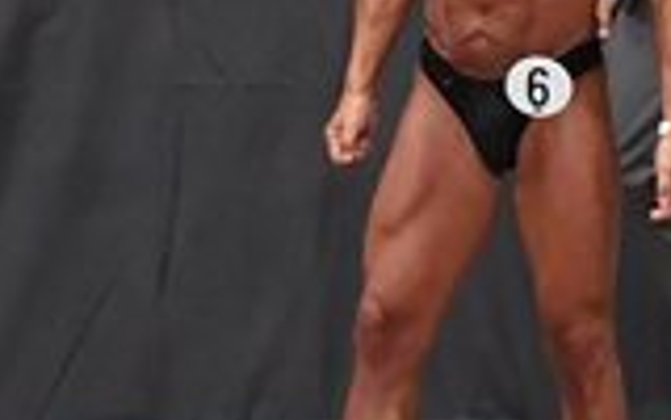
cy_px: -76
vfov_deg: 2.2
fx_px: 11082
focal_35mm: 606
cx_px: 199
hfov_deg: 3.5
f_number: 5.6
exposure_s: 1/400
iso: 5000
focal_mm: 82
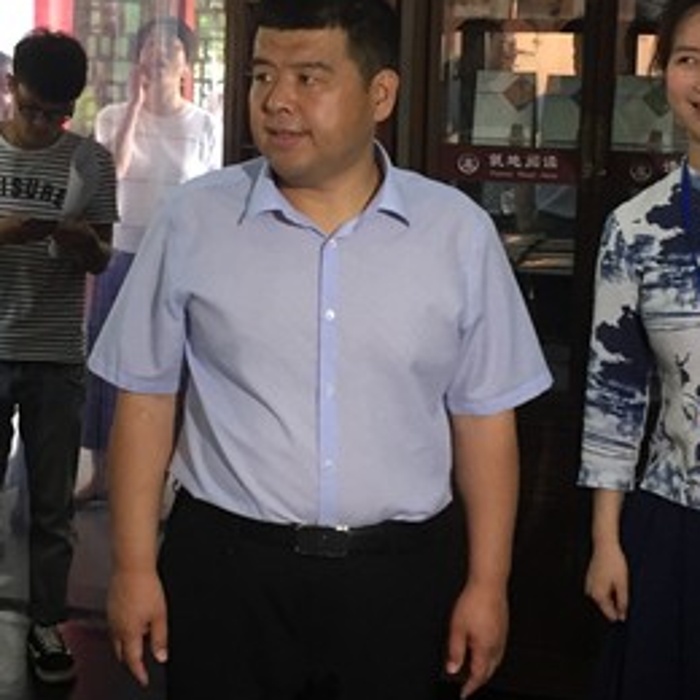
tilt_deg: -6.5
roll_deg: -2.7
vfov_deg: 24.8
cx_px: 253
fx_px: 1579
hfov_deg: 24.9
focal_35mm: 69
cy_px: 206
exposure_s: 1/33
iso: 64
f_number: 2.2
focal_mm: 4.15
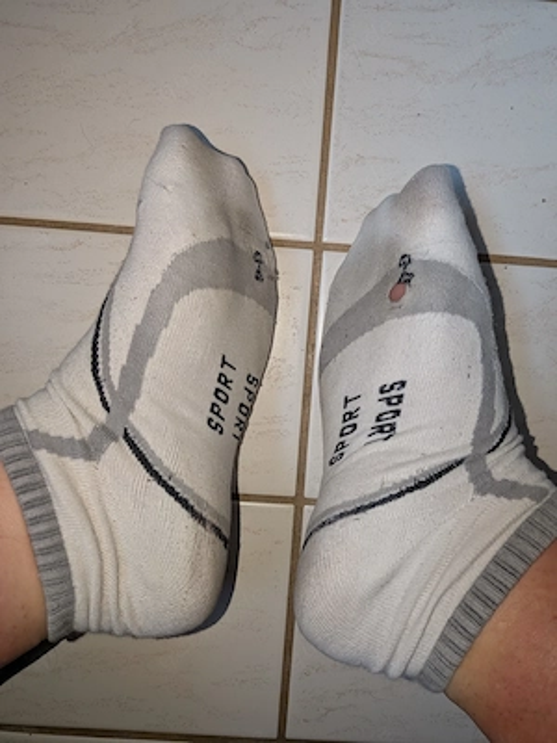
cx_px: 278
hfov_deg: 56.8
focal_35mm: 24
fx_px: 515
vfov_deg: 71.6
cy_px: 372
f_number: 1.7
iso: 140
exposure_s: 1/100
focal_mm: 4.53
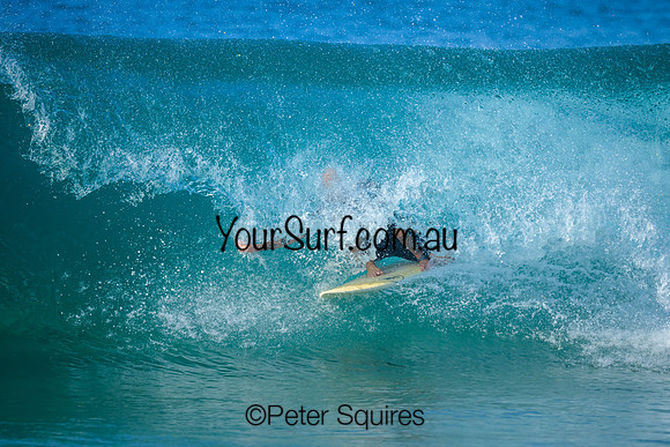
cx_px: 364
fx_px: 16166
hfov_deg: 2.4
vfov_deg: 1.6
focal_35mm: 868
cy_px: 204
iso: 400
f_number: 6.3
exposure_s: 1/2500
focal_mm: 800
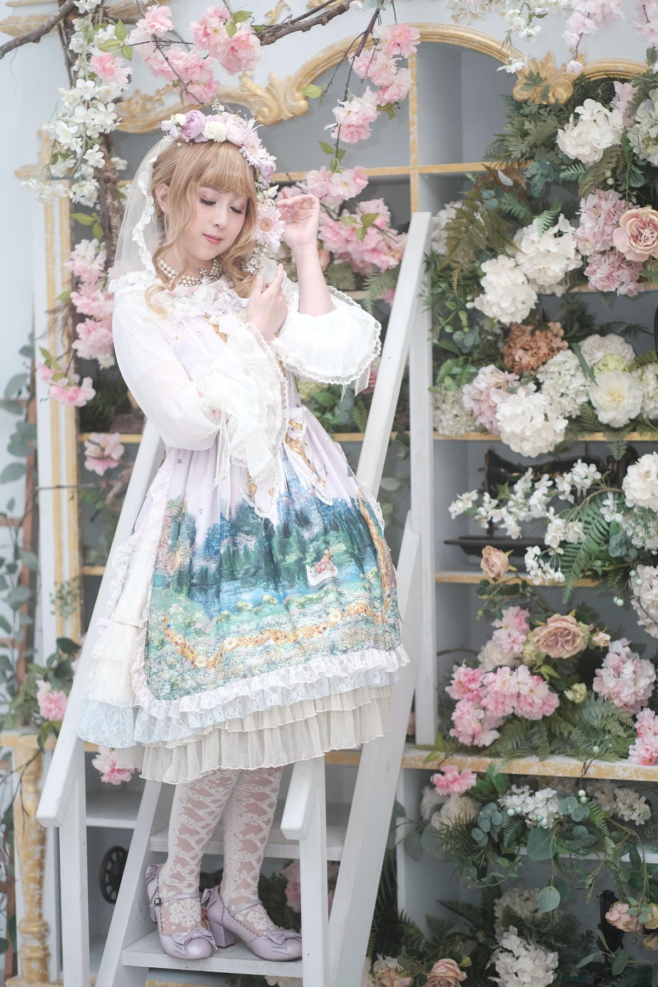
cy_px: 494
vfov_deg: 24.2
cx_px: 329
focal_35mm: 84
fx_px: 2303
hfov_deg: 16.3
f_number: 1.2
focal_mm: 56
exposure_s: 1/250
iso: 250
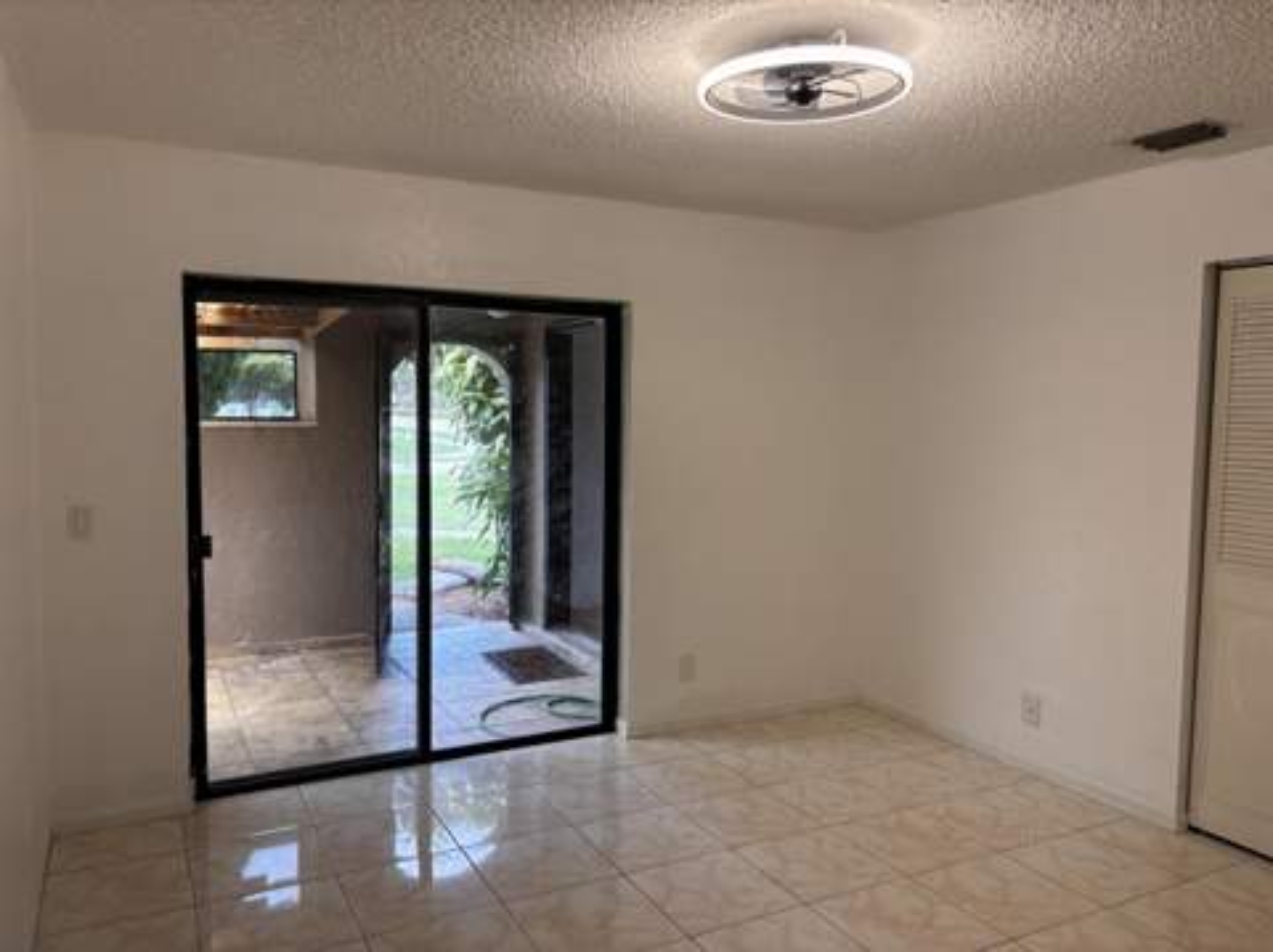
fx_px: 955
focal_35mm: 26
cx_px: 636
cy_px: 476
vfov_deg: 53.0
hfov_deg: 67.4
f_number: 1.6
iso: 64
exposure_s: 1/161
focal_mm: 5.96
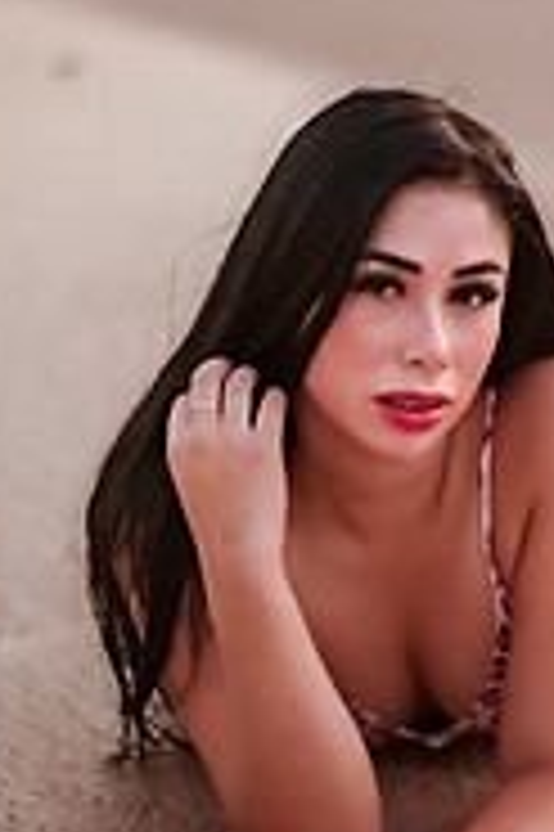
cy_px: 405
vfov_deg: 14.6
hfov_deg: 9.7
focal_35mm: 141
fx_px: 3261
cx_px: 468
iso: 500
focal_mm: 58
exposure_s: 1/200
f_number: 1.4
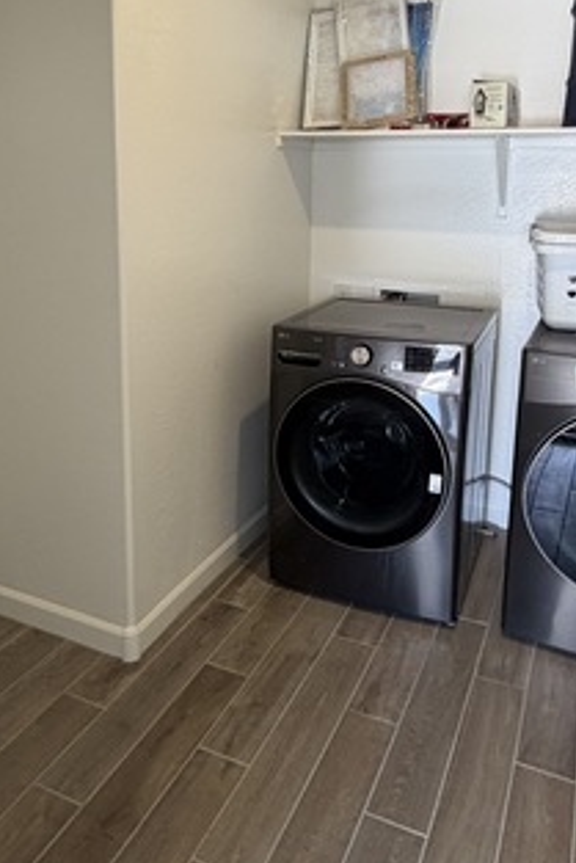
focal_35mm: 31
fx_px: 743
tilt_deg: -10.6
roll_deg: +0.0
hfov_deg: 42.3
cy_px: 313
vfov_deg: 59.3
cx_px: 267
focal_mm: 2.22
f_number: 2.2
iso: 200
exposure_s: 1/60
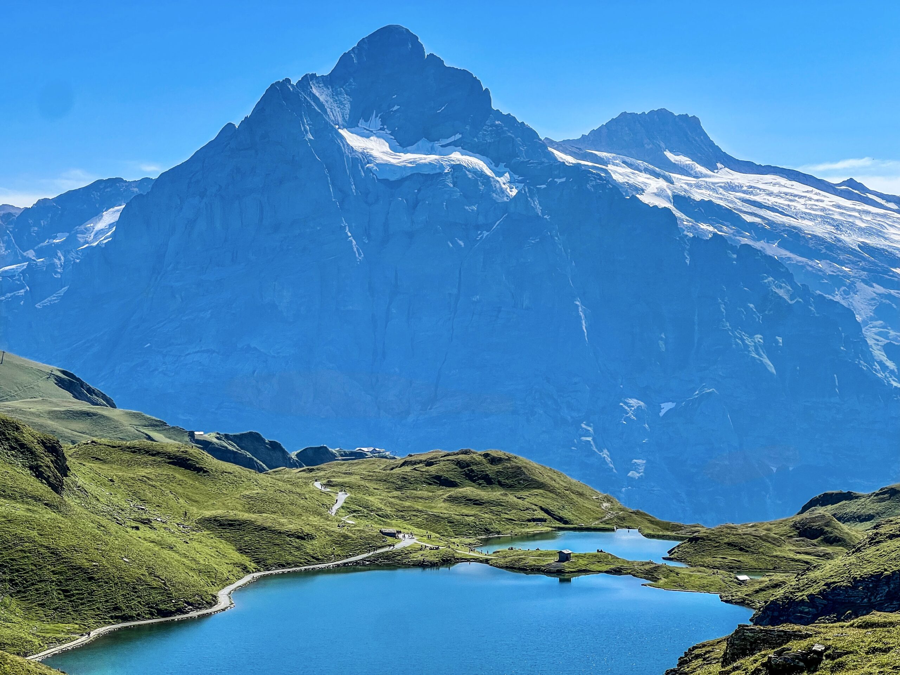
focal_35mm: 77
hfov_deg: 25.3
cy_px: 338
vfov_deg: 19.1
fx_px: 2002
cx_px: 450
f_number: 2.8
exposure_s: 1/1000
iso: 32
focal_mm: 9
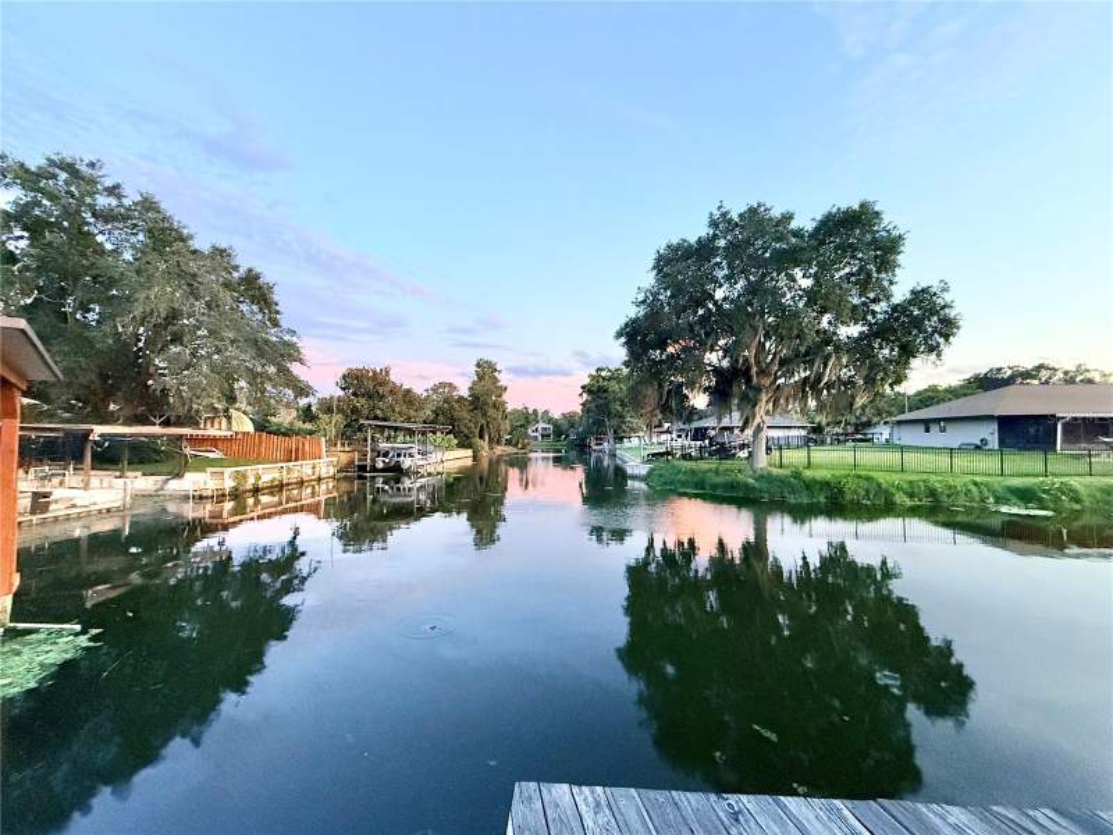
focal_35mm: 14
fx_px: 450
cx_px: 556
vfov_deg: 85.7
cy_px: 418
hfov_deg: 102.1
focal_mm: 2.22
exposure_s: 1/60
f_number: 2.2
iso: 500
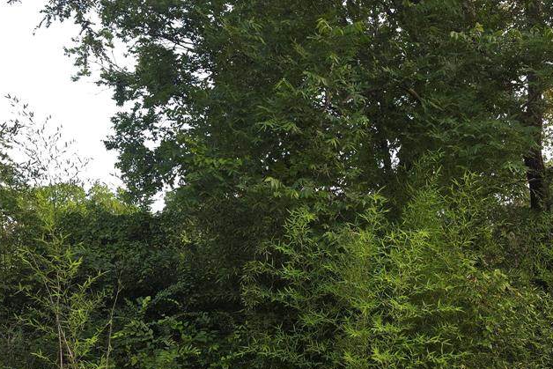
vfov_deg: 33.7
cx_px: 346
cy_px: 268
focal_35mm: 39
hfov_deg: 49.1
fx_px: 599
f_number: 1.4
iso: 16
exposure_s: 1/120
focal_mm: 6.5
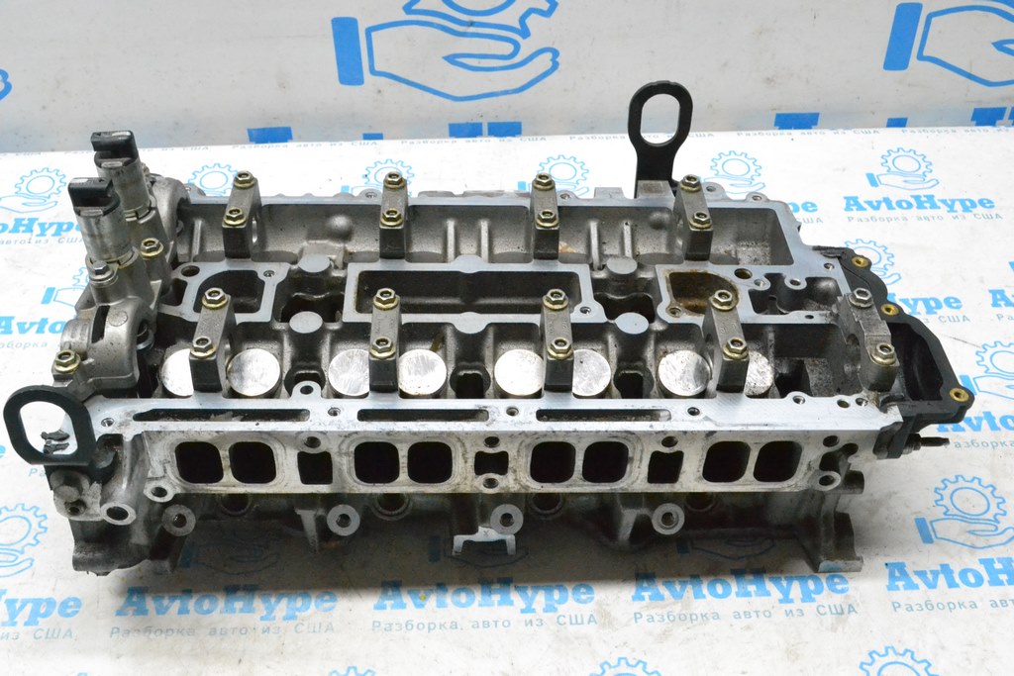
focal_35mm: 39
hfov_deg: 49.5
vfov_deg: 34.2
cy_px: 338
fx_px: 1099
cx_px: 507
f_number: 10
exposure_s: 1/125
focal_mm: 26
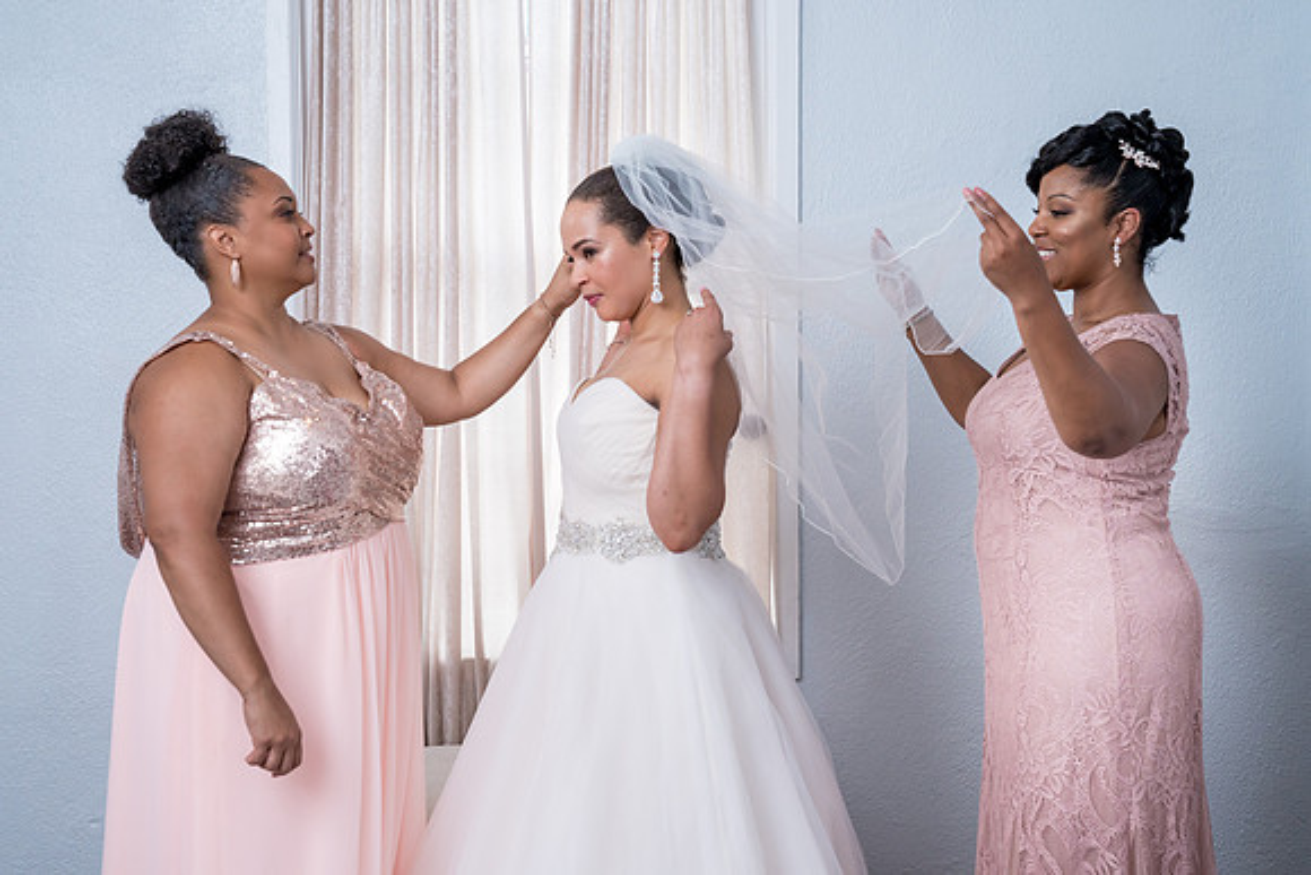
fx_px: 1795
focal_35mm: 49
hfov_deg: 40.1
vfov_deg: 27.4
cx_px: 673
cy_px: 426
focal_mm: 48
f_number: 6.3
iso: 1250
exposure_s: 1/160
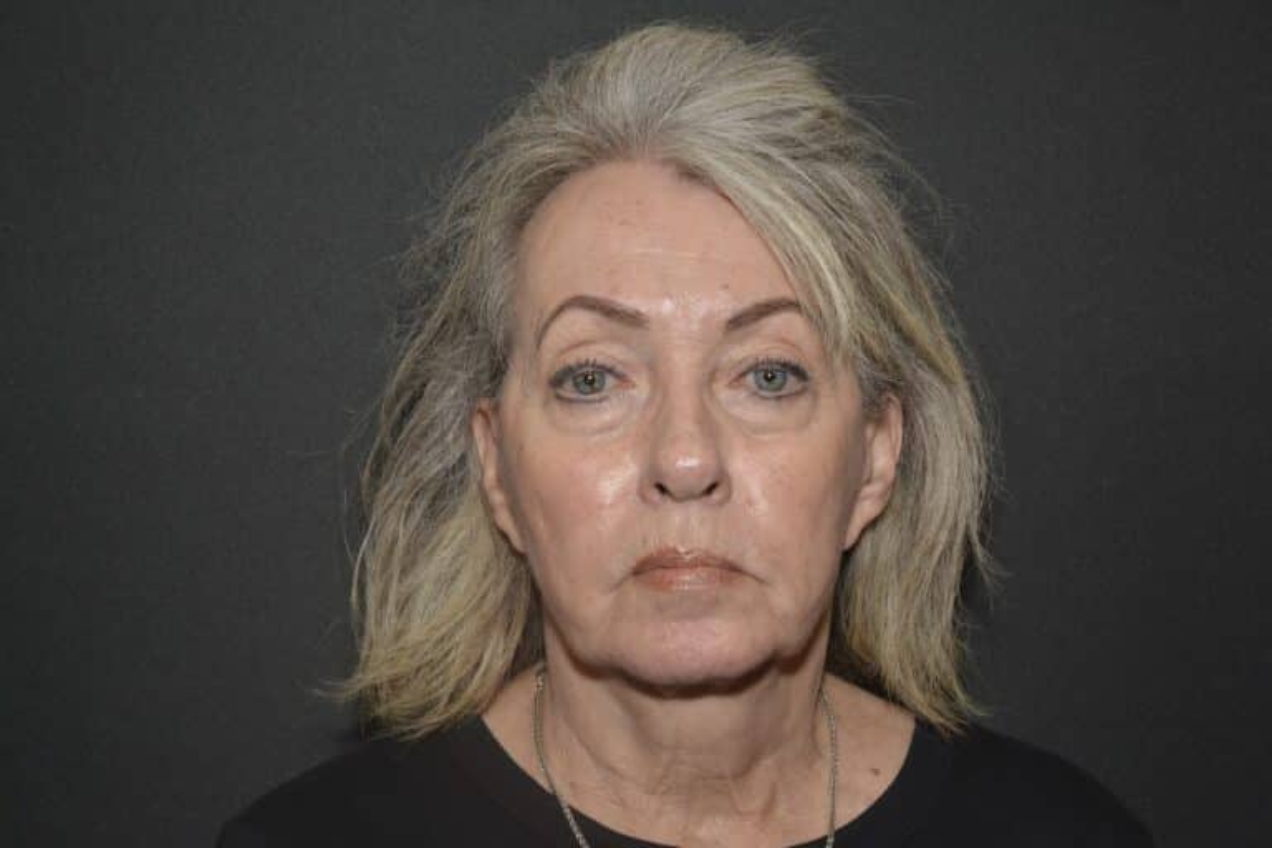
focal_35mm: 60
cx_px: 636
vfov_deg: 22.6
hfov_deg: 33.4
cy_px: 424
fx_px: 2120
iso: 200
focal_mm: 40
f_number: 8
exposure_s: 1/125
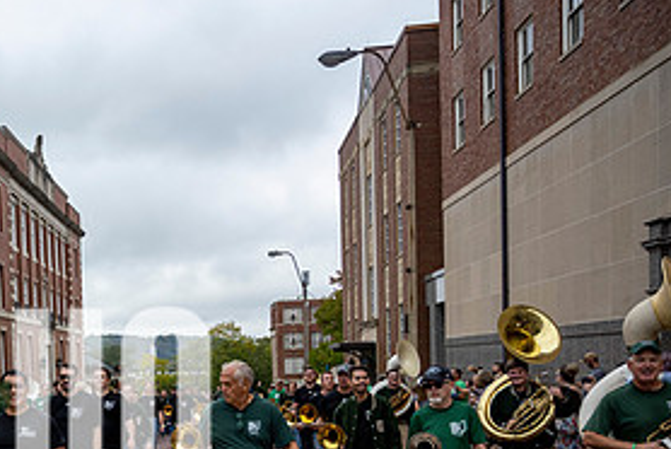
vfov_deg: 26.0
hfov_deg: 36.3
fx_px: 933
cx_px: 29
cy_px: 421
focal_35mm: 50
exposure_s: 1/1600
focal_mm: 24
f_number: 4
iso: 640
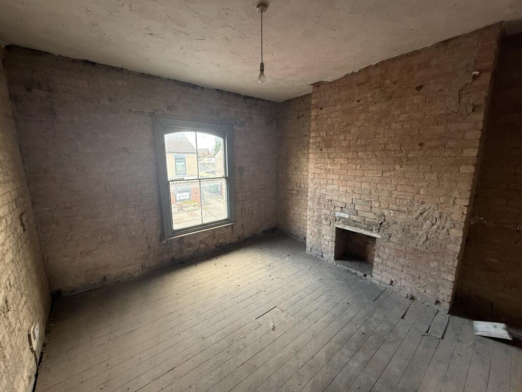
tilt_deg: -9.9
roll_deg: +0.4
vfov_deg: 85.7
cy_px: 196
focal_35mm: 14
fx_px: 211
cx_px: 261
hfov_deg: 102.1
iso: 200
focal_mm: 2.22
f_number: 2.2
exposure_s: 1/99
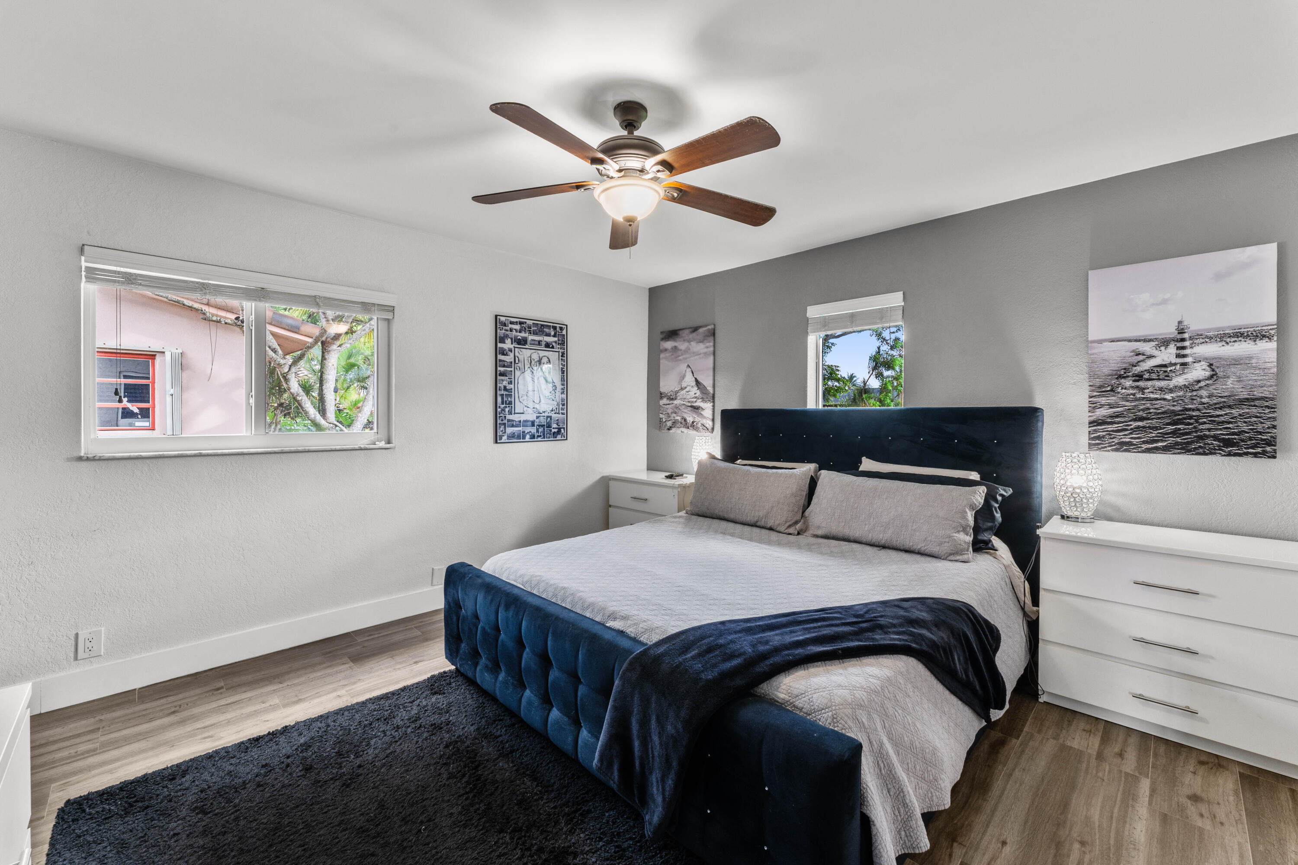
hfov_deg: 104.3
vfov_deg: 81.2
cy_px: 432
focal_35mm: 14
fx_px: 505
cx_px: 649
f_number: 11
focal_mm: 14
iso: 400
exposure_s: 1/1.25
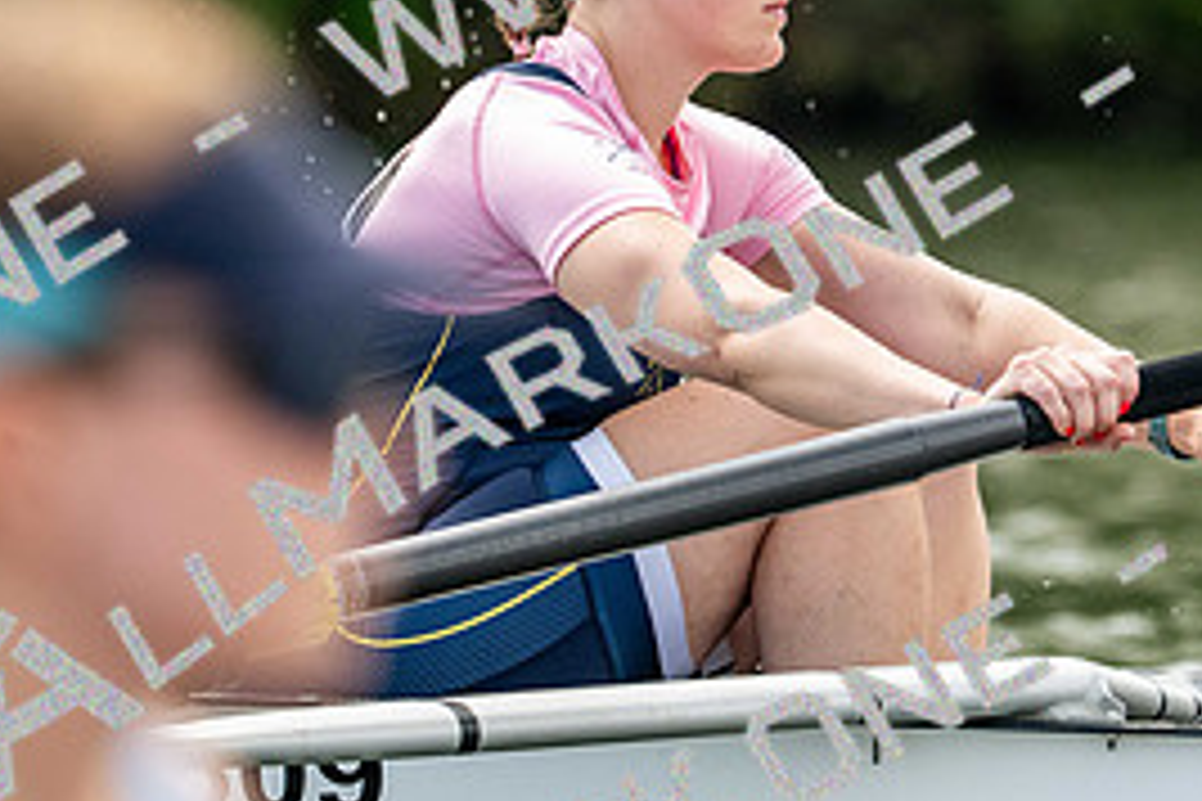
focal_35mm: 870
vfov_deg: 1.6
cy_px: 110
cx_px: 878
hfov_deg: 2.4
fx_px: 29046
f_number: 4.5
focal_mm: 400
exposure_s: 1/2000
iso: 1000
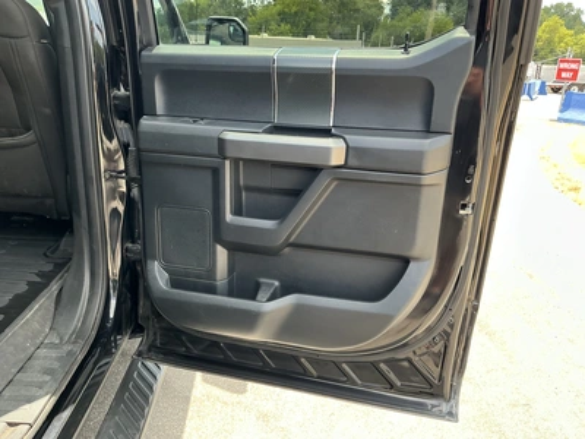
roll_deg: -4.6
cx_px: 292
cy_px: 220
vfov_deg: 49.7
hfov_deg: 63.4
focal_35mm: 28
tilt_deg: -14.4
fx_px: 473
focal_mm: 3
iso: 25
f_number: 1.8
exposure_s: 1/122
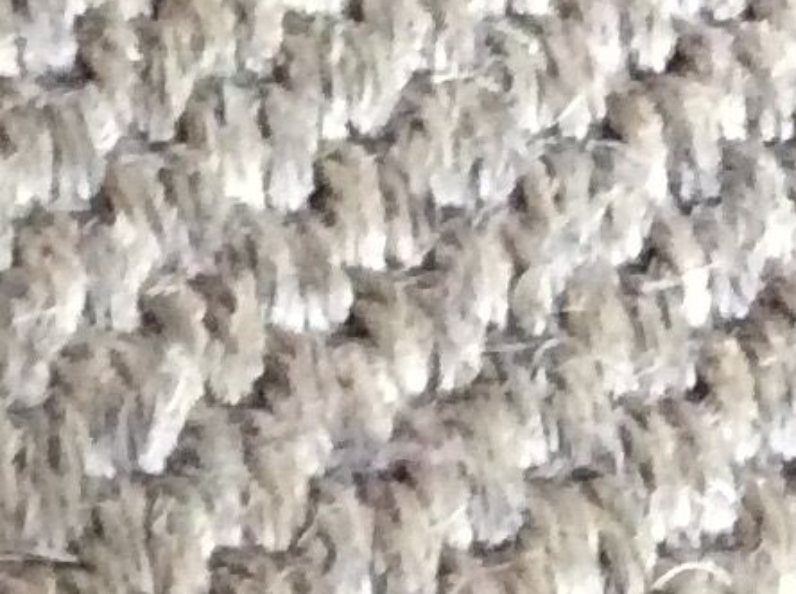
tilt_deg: -57.3
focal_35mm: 187
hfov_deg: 10.3
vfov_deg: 7.4
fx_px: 4291
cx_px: -373
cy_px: 1486
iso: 320
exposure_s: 1/20
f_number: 2.4
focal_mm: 3.3
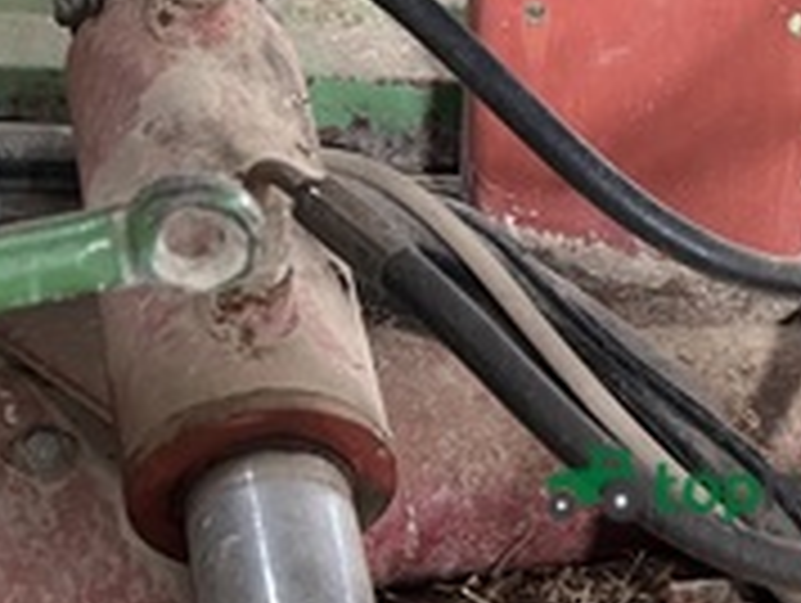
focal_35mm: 80
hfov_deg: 22.9
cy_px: 486
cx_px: 884
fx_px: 1854
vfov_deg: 18.3
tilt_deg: -20.8
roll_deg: -8.2
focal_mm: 5.7
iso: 400
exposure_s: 1/60
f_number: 1.5
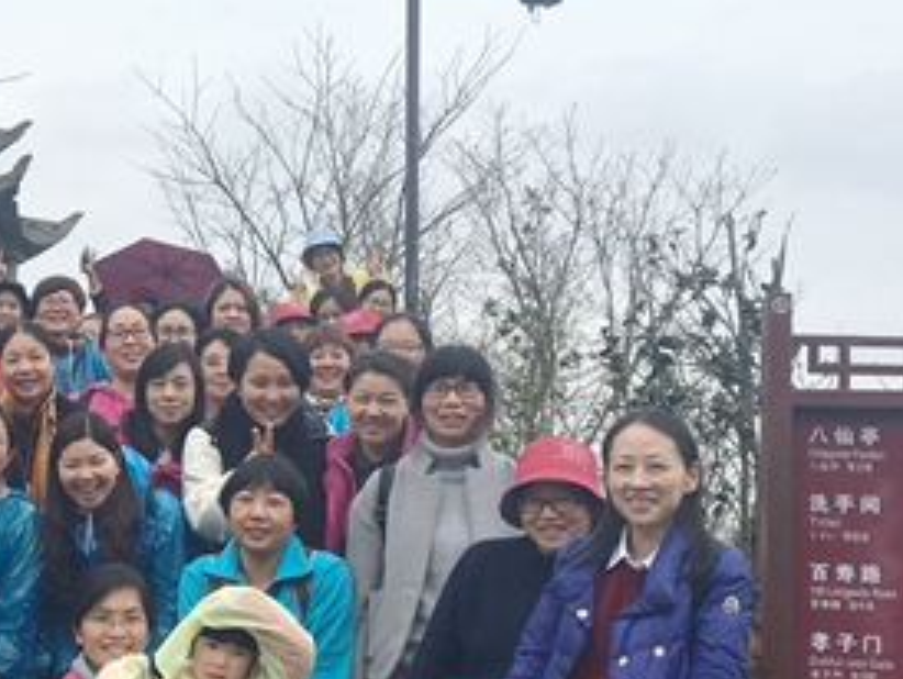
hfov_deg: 25.3
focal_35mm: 74
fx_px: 1932
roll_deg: -1.9
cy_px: 414
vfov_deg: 19.9
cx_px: 59
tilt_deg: +8.7
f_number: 2.2
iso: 25
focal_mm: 4.15
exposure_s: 1/1282
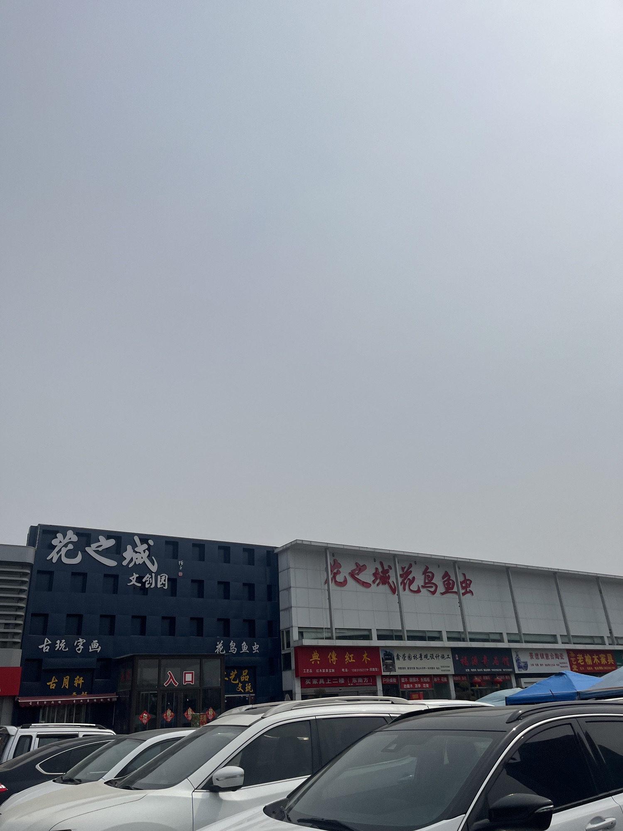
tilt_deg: +28.6
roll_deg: +5.0
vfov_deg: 67.3
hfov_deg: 53.1
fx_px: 624
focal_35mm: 26
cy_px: 416
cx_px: 312
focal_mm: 5.1
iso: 50
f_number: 1.6
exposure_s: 1/15152
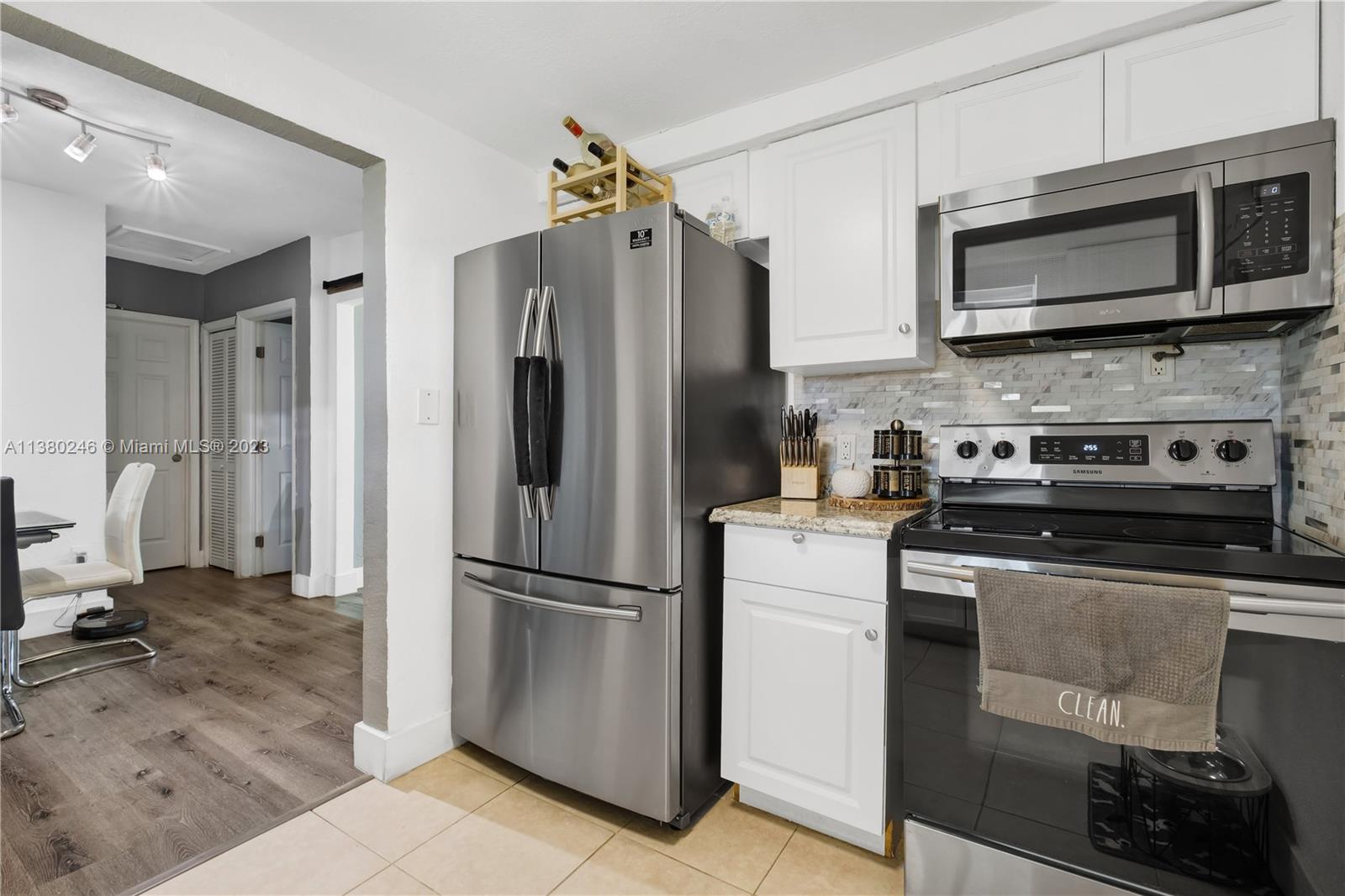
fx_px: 560
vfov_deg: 77.3
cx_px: 672
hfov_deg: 100.4
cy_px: 448
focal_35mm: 15
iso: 500
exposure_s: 1/20
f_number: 8
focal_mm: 10
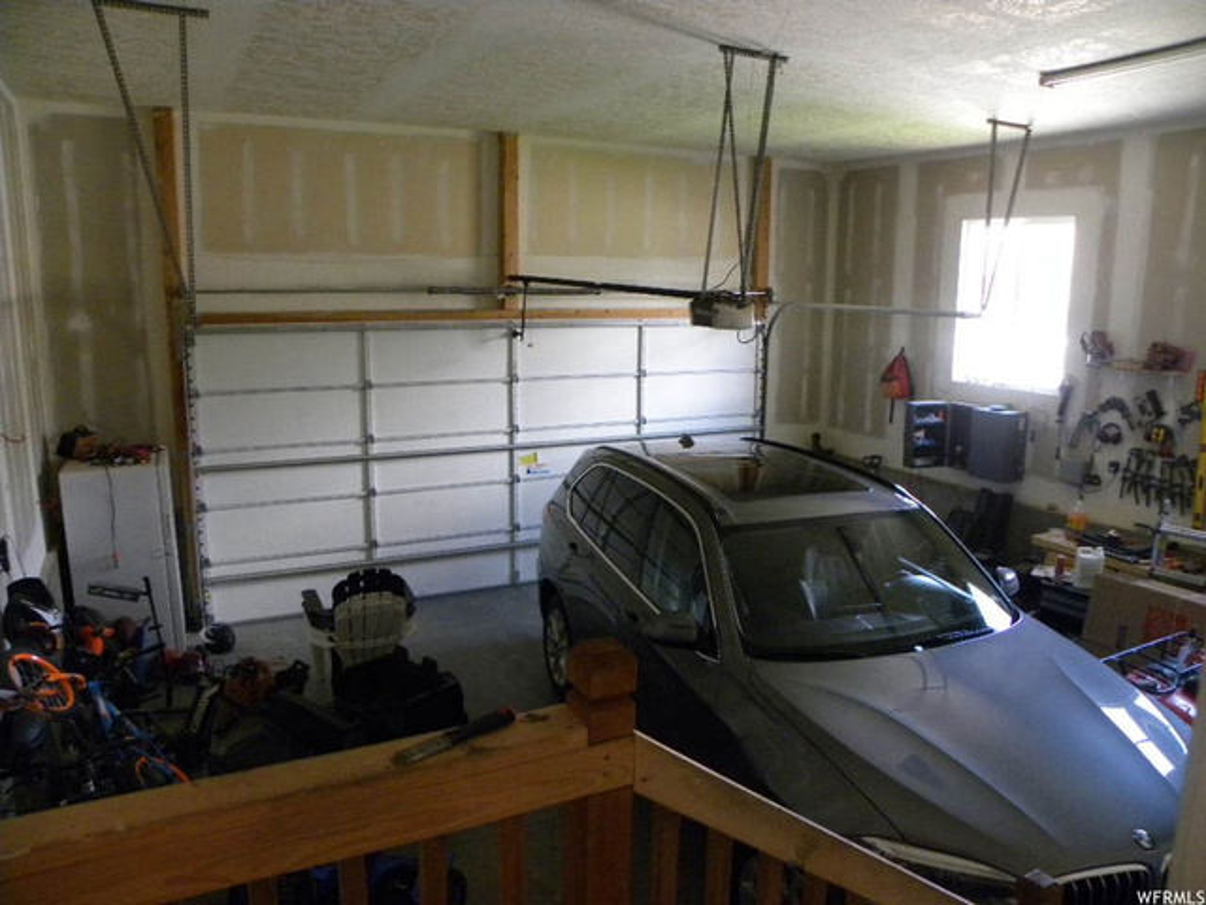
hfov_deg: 67.3
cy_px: 452
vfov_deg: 53.1
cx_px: 603
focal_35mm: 26
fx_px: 906
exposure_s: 1/65.5
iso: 400
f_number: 2.8
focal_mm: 4.6
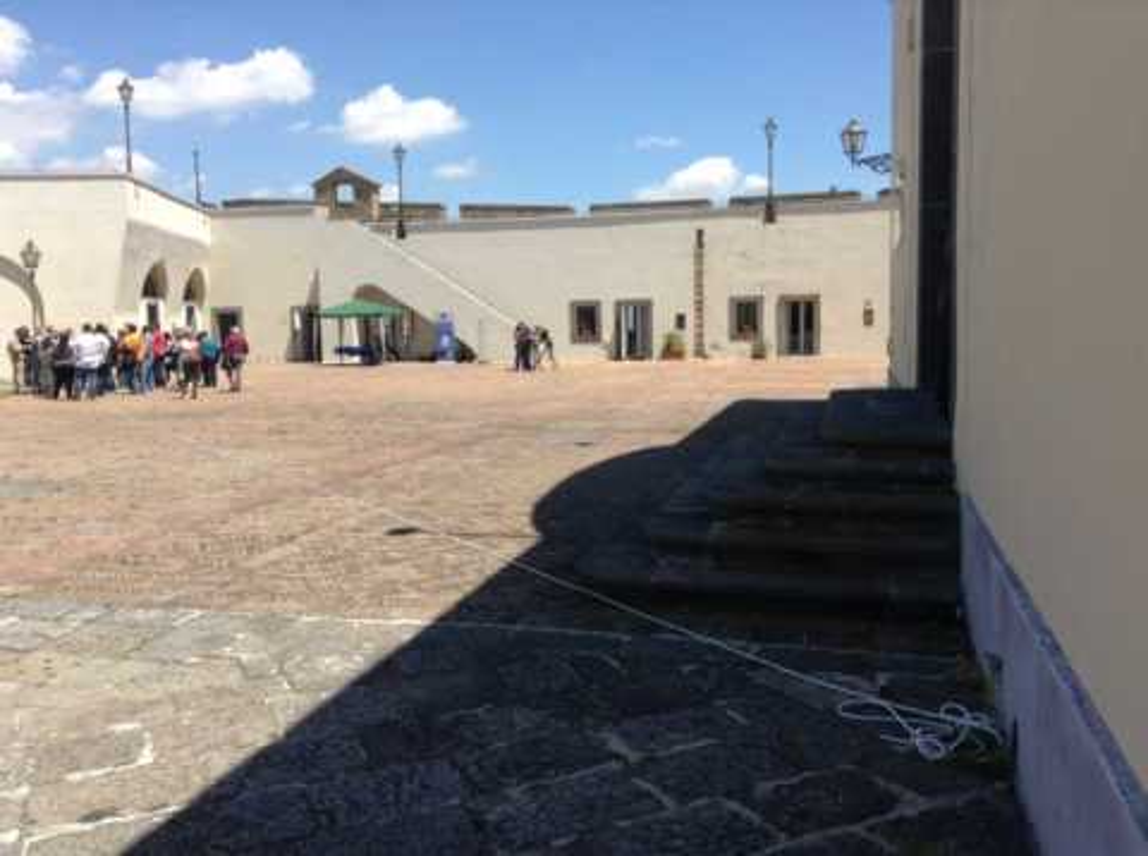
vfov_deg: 42.8
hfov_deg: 55.4
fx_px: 1092
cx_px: 574
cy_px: 428
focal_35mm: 33
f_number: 2.4
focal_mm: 3.3
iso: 32
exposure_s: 1/864
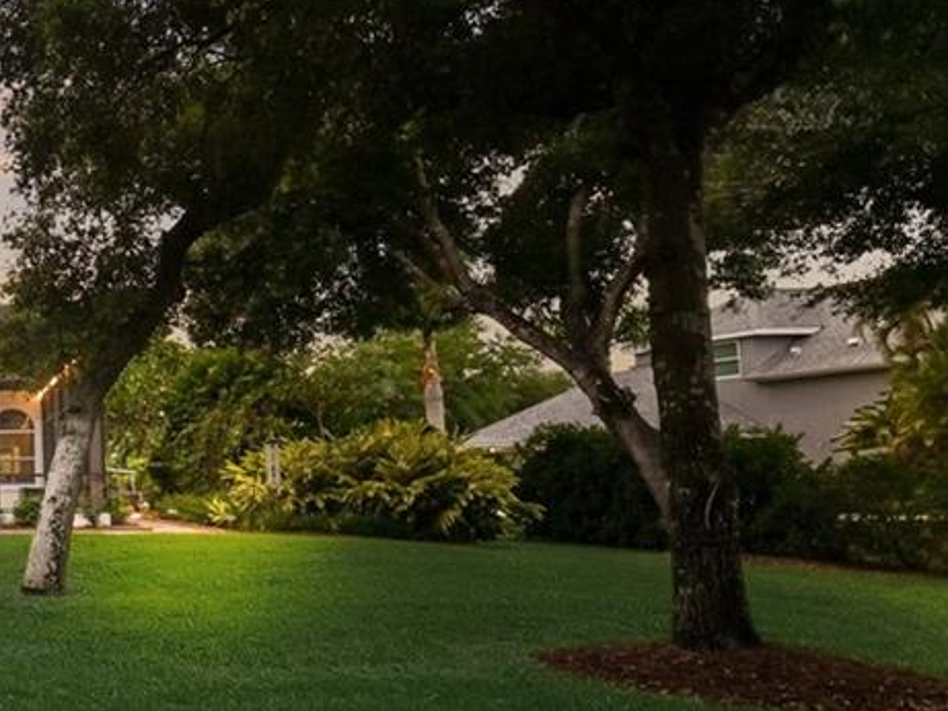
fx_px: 1096
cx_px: -300
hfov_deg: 33.4
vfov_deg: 35.8
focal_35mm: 40
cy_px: 444
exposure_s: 1/2.5
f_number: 9
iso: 800
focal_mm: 12
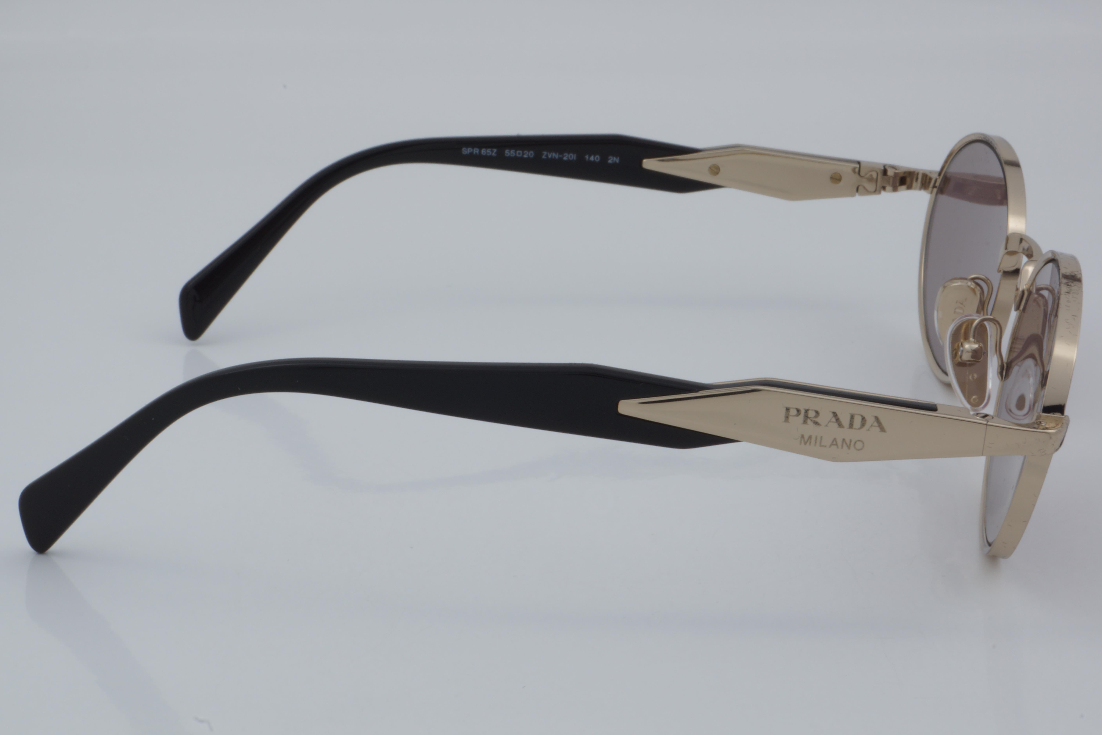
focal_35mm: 75
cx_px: 551
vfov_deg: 18.2
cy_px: 368
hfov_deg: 27.0
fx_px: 2296
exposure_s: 1/4
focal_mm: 50
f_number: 32
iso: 100
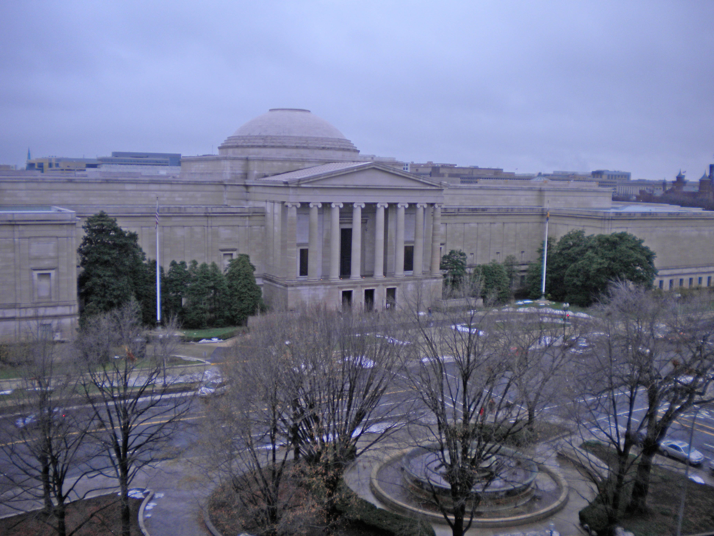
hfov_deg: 52.6
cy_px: 268
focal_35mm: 35
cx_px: 357
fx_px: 722
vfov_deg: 40.7
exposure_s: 1/138
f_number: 3.1
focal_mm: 6.3
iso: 80
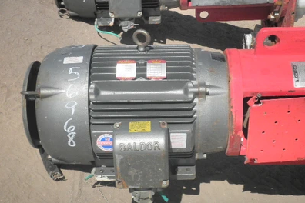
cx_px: 152
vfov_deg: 21.9
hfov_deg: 32.4
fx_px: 525
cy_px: 109
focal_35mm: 62
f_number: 10.7
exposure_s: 1/160
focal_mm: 10.5
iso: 64
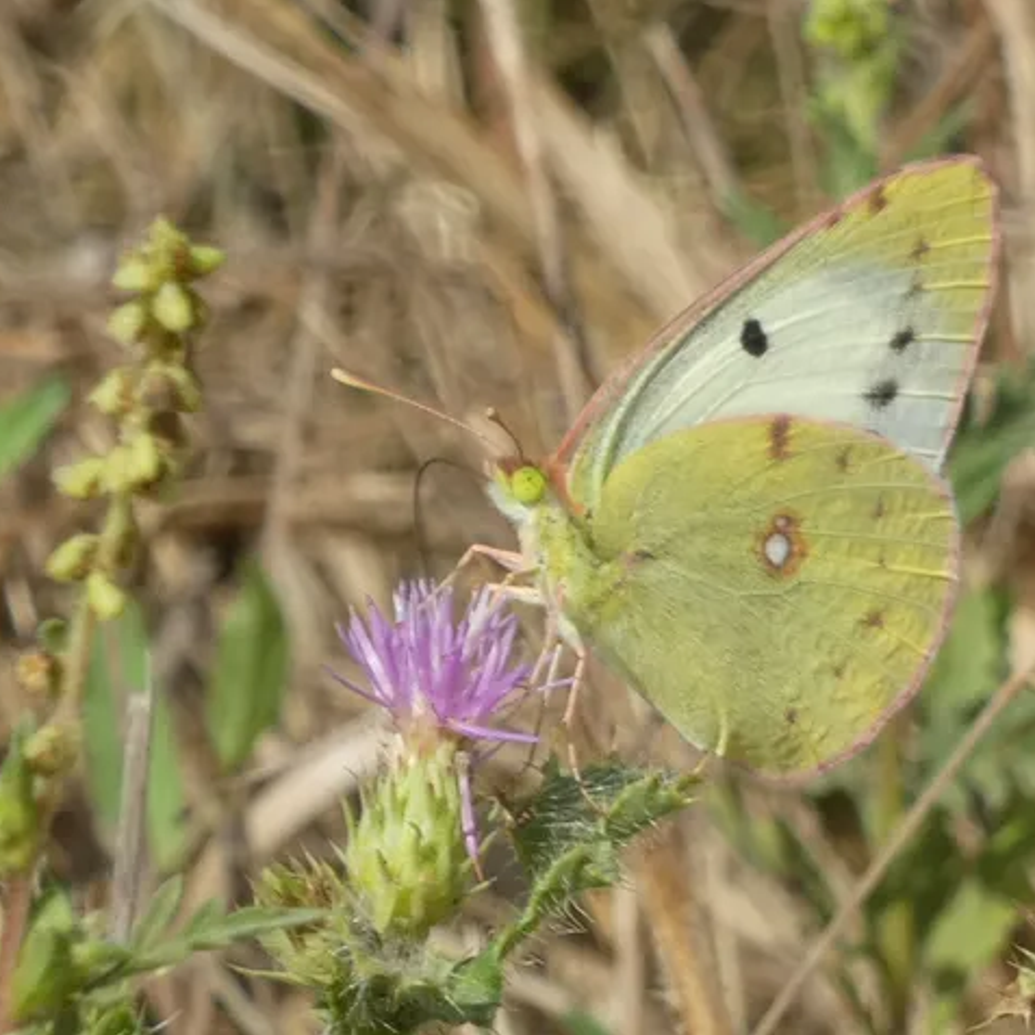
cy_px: 516
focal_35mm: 692
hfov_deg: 2.5
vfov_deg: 2.5
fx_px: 23409
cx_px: 627
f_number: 5.6
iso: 80
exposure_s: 1/200
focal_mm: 104.7
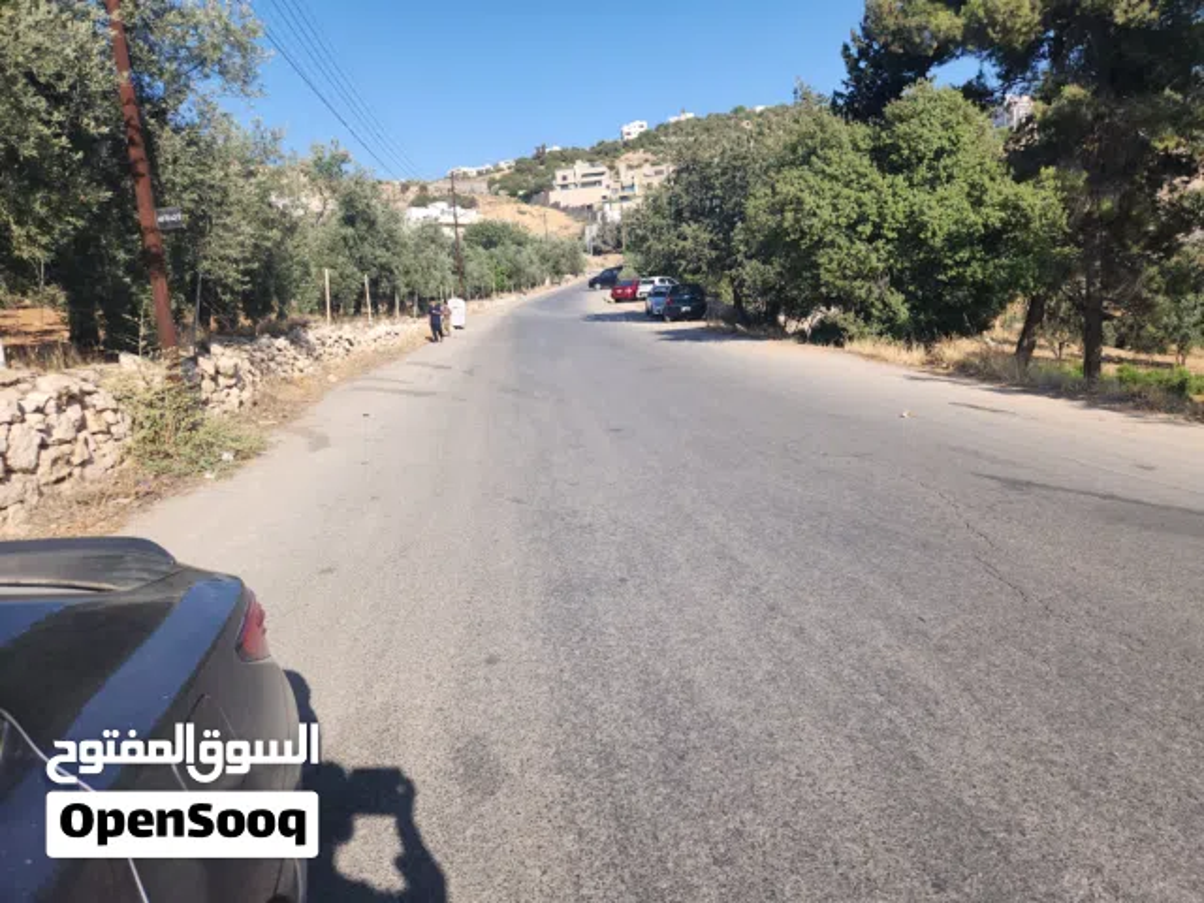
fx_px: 800
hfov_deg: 73.9
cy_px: 452
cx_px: 602
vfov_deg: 58.9
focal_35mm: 23
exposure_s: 1/1176
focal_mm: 5.4
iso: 20
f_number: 1.8
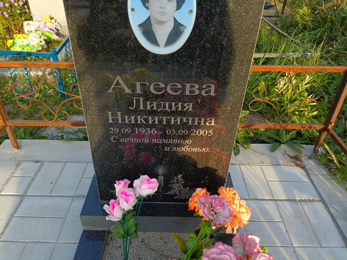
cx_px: 174
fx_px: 251
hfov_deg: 69.4
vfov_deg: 54.9
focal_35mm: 25
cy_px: 130
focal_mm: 4.76
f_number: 1.69
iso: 112
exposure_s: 1/235
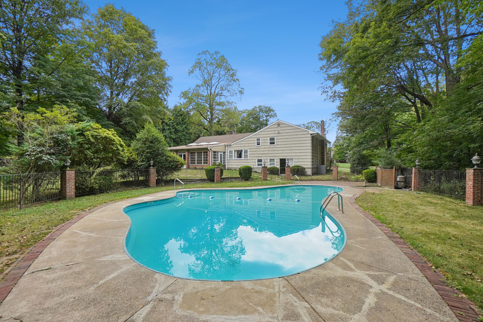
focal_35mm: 15
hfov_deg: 100.4
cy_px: 161
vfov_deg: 77.3
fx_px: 201
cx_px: 242
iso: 640
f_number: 8
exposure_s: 1/200
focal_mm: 10
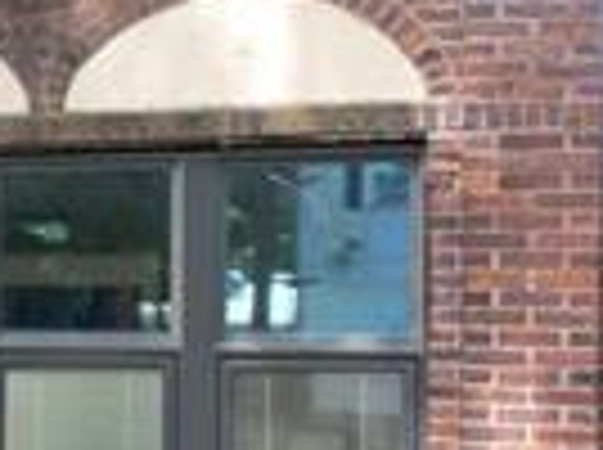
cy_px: 292
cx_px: -459
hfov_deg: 16.5
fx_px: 1756
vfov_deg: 14.6
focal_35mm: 101
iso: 120
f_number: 2.8
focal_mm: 8.38
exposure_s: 1/90
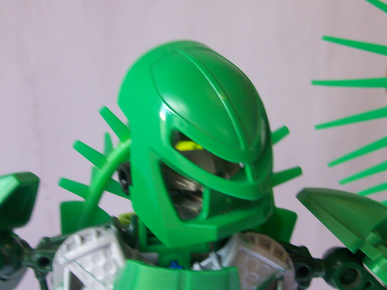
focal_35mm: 70
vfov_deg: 21.0
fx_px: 783
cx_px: 158
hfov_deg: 27.7
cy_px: 152
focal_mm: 6
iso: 83
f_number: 2.7
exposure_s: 1/32
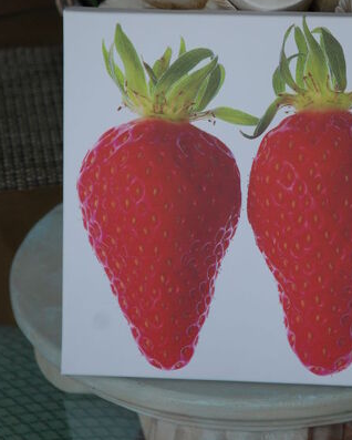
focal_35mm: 178
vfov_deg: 10.8
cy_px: 104
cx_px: 251
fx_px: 2316
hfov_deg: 8.7
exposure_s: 1/125
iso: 360
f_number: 4.5
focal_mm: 70
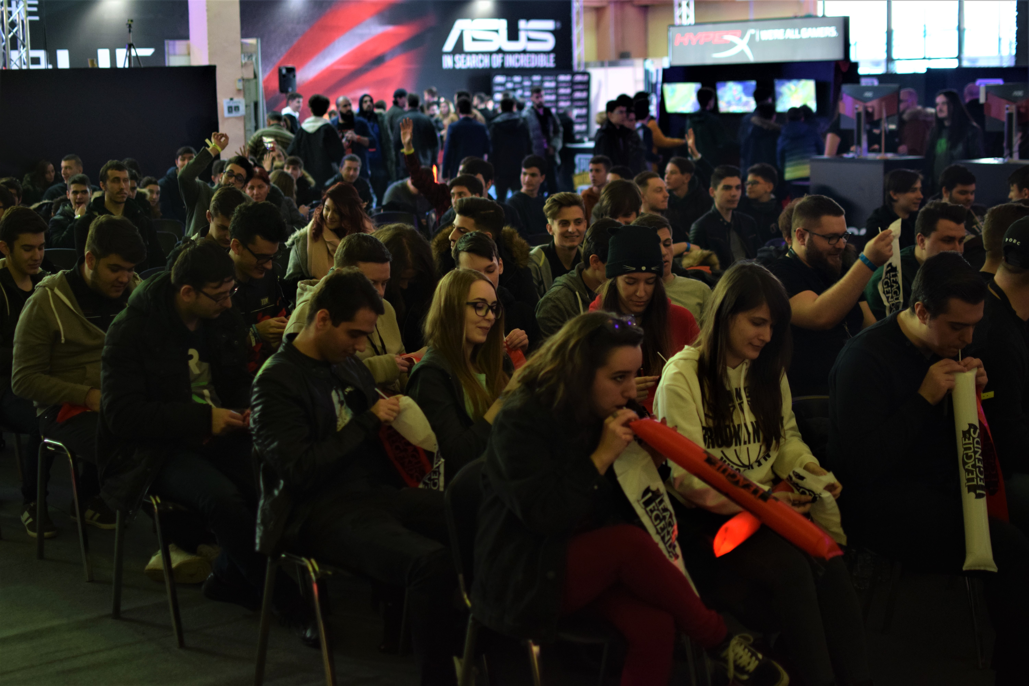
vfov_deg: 25.8
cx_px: 514
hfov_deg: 37.9
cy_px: 343
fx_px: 1501
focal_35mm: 52
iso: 800
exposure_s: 1/100
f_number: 1.8
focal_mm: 35
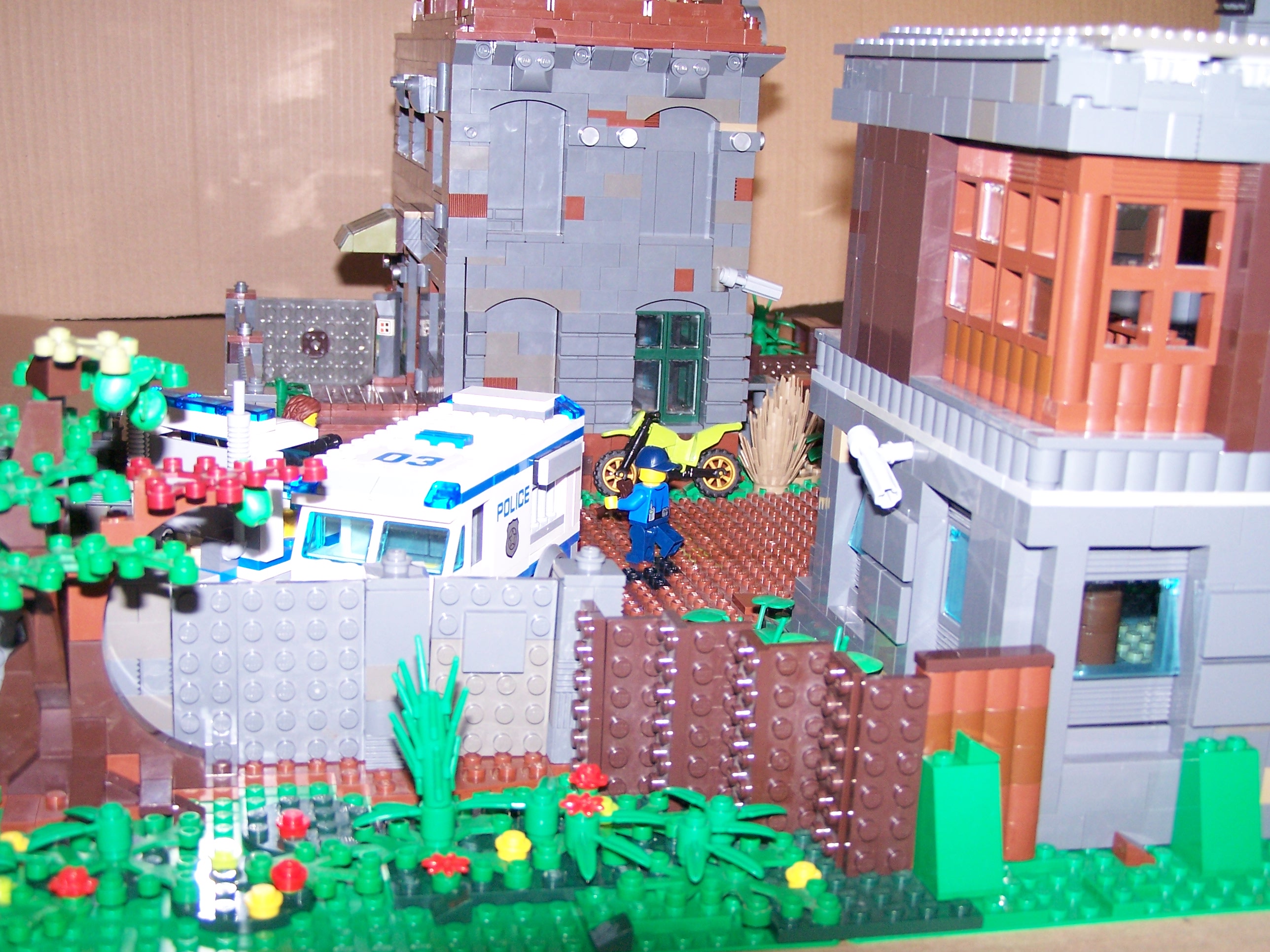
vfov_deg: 28.6
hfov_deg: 37.5
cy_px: 476
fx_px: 1871
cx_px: 635
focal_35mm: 51
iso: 140
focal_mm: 8.5
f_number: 3
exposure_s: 1/60
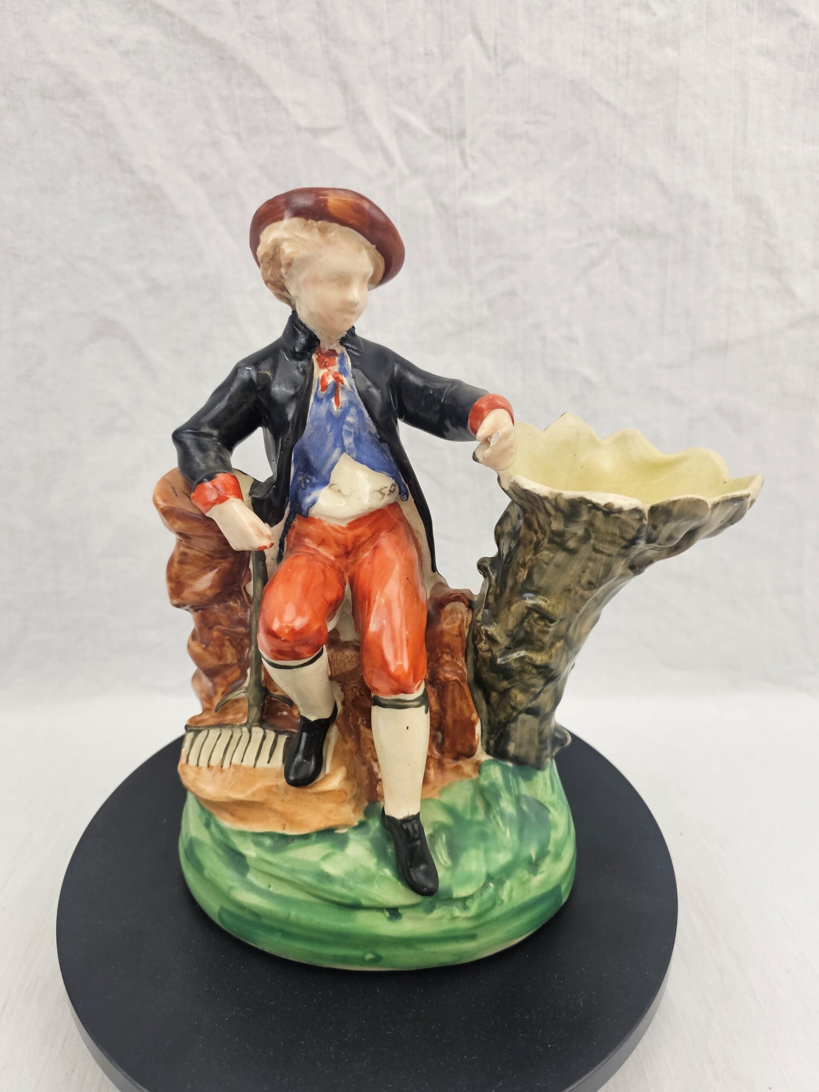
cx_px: 410
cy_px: 546
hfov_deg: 58.9
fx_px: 726
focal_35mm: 23
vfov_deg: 73.9
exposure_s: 1/100
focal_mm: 6.3
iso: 32
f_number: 1.7
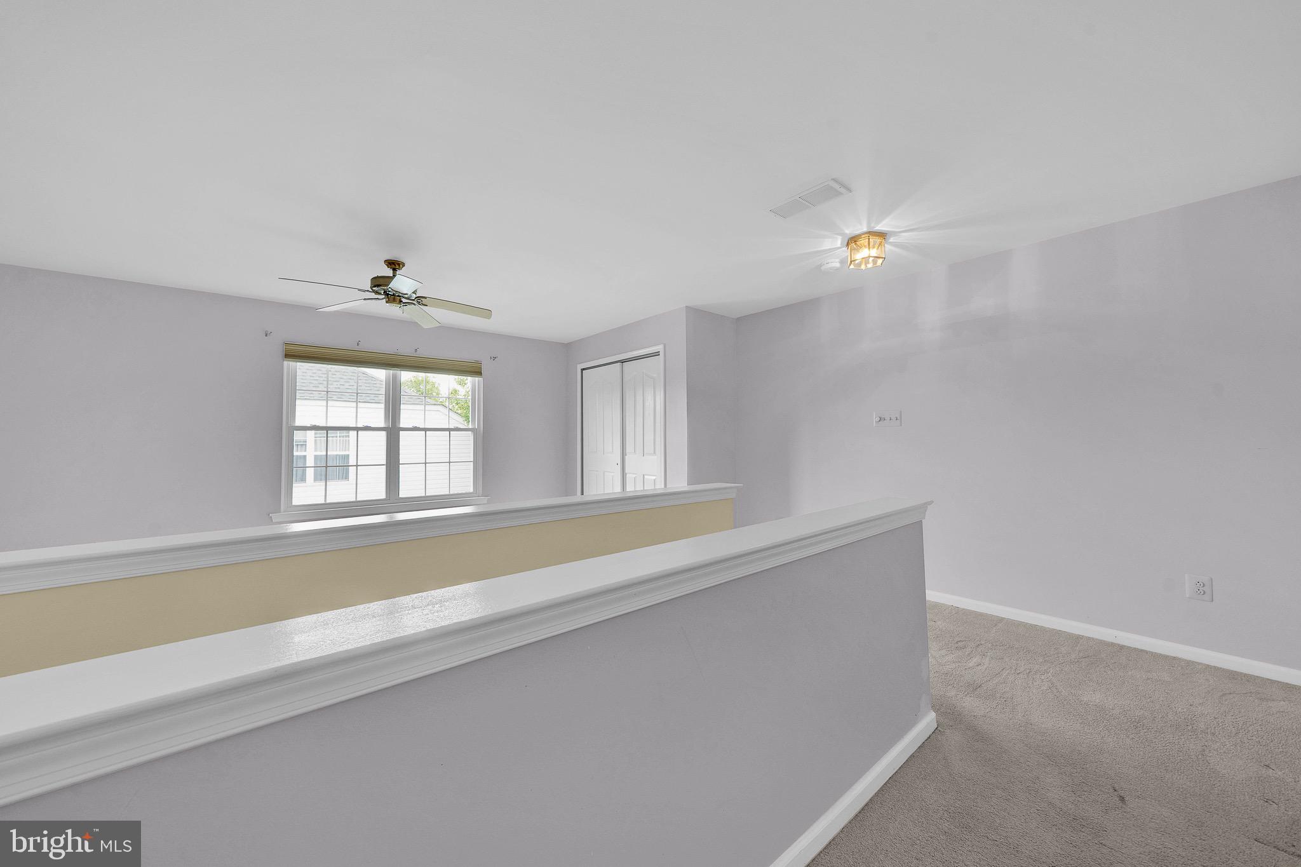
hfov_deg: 112.6
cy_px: 434
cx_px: 650
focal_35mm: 12
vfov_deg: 90.0
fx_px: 434
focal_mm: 12
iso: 200
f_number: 8
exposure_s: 1/5
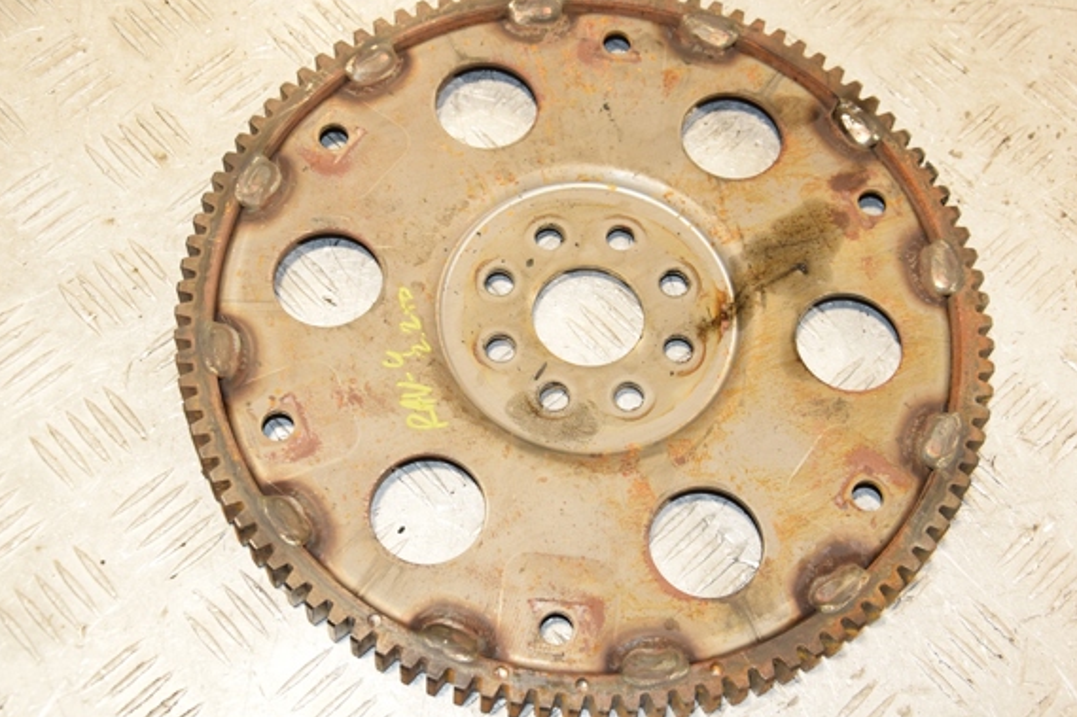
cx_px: 562
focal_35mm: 54
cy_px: 335
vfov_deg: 25.0
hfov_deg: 36.9
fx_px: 1615
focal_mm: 32
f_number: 5.6
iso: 800
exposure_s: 1/200
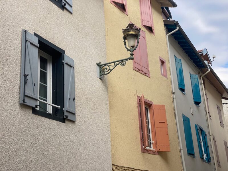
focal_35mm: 52
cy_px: 86
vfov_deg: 28.0
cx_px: 114
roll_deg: +3.1
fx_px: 343
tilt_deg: +20.2
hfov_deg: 36.8
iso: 20
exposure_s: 1/475
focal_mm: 6
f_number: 2
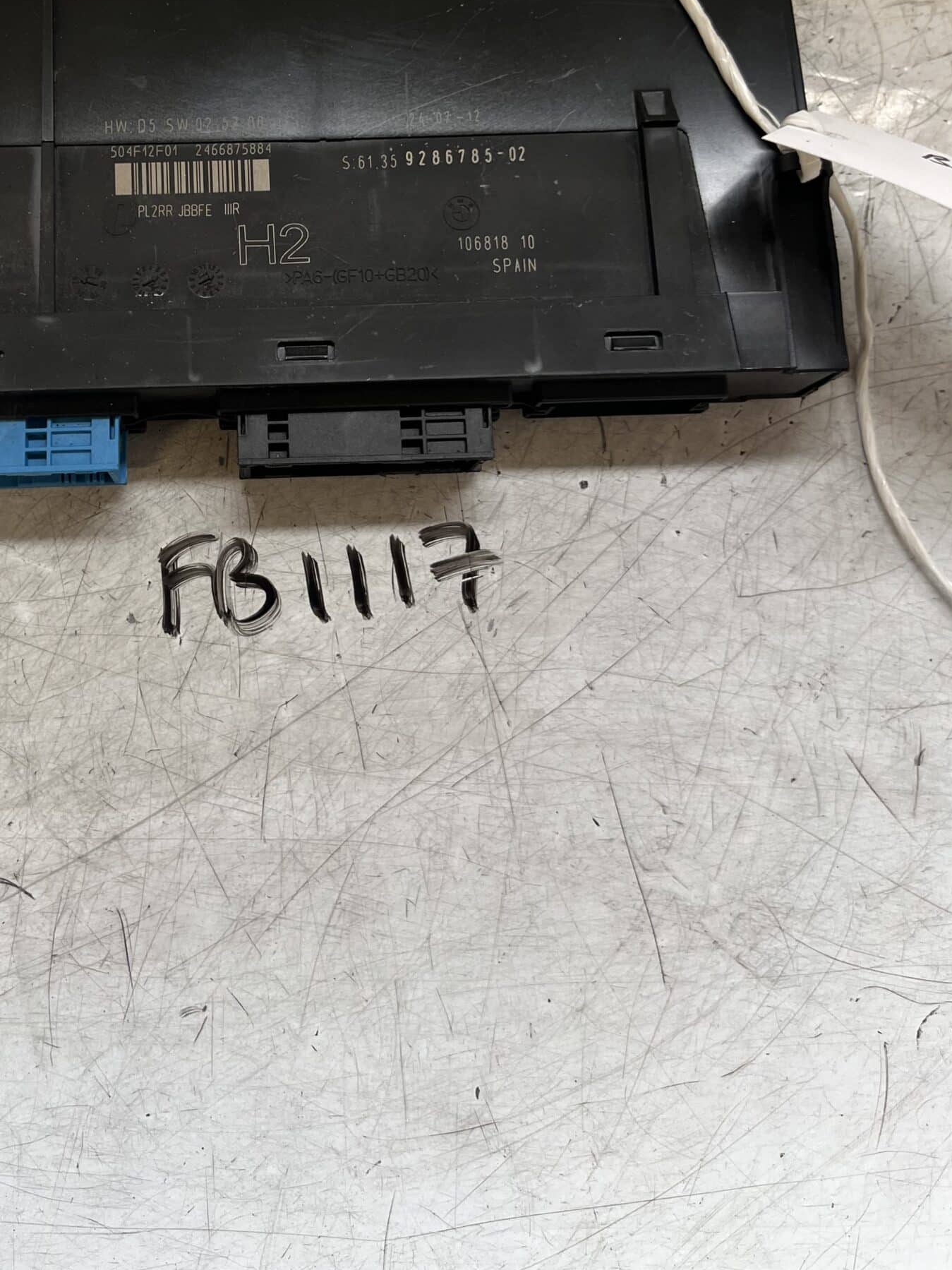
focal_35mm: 37
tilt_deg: -78.6
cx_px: 294
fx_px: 1357
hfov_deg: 38.1
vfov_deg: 48.8
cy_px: 368
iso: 100
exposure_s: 1/121
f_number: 1.6
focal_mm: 5.1
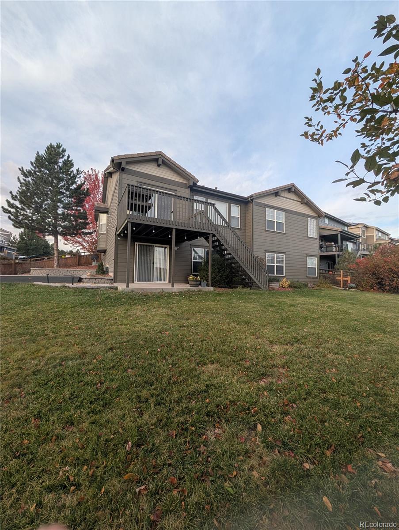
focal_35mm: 12
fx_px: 184
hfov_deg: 94.6
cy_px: 265
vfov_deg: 110.5
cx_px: 200
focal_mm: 2.02
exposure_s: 1/500
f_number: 1.7
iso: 67
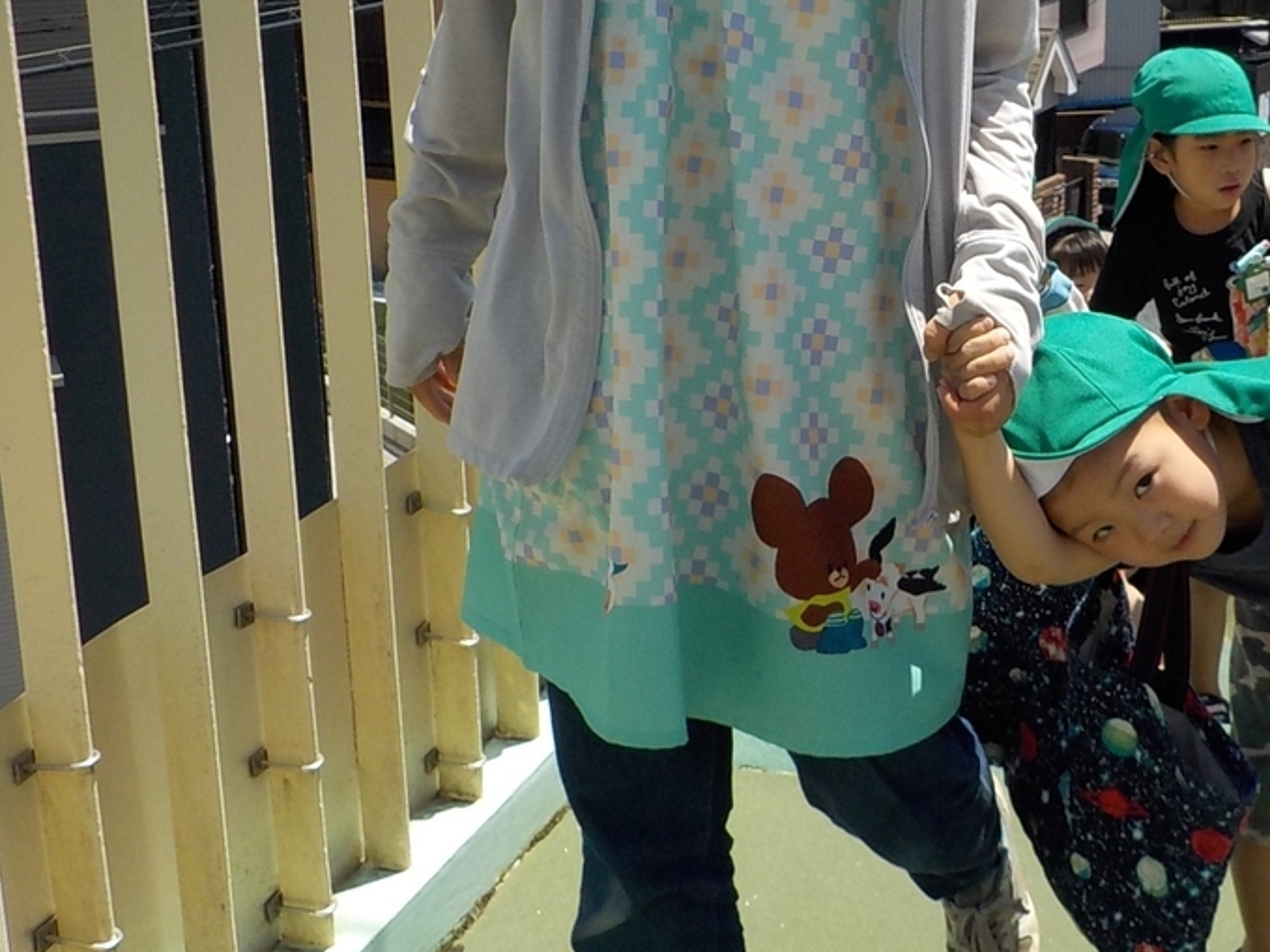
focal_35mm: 53
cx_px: 960
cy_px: 303
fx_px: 1944
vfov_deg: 27.3
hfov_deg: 35.3
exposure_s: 1/1000
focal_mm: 4.1
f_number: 3.3
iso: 125
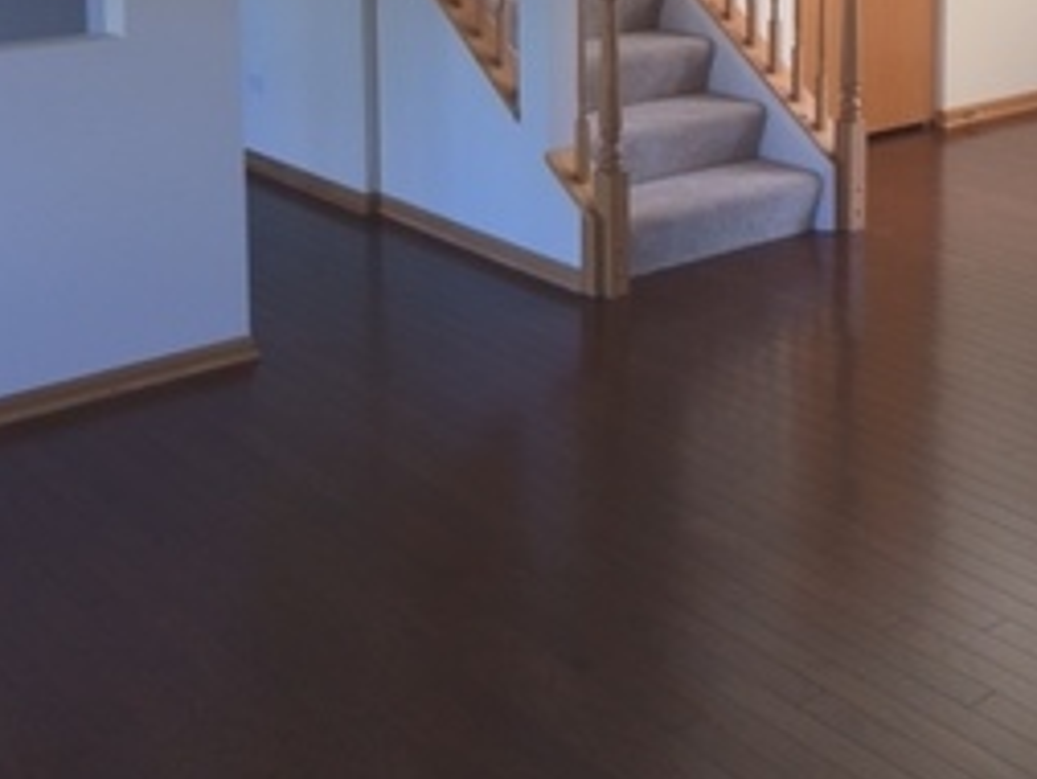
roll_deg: +1.0
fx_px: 1648
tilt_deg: -7.0
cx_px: 488
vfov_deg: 24.7
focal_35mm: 55
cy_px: -90
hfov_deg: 34.9
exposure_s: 1/60
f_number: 2.2
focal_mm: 4.15
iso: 32
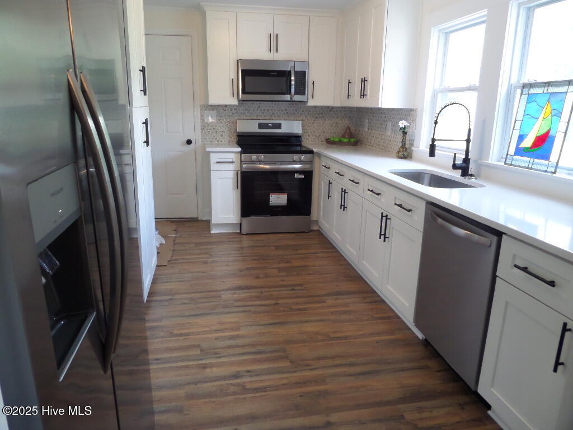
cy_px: 215
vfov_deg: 56.8
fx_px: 397
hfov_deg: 71.6
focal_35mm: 24
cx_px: 286
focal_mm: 4
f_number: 3.2
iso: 320
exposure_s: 1/30
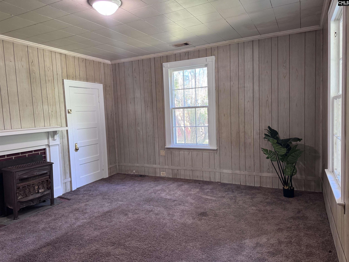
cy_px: 131
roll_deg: +2.1
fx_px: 242
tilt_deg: -4.9
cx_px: 174
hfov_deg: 71.6
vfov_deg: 56.8
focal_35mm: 24
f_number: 1.78
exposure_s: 1/60
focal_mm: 6.76
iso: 320
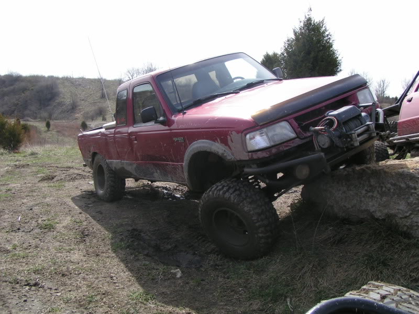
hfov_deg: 49.0
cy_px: 157
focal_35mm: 38
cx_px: 210
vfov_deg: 37.7
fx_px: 460
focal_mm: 5.8
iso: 50
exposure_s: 1/320
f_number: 5.6
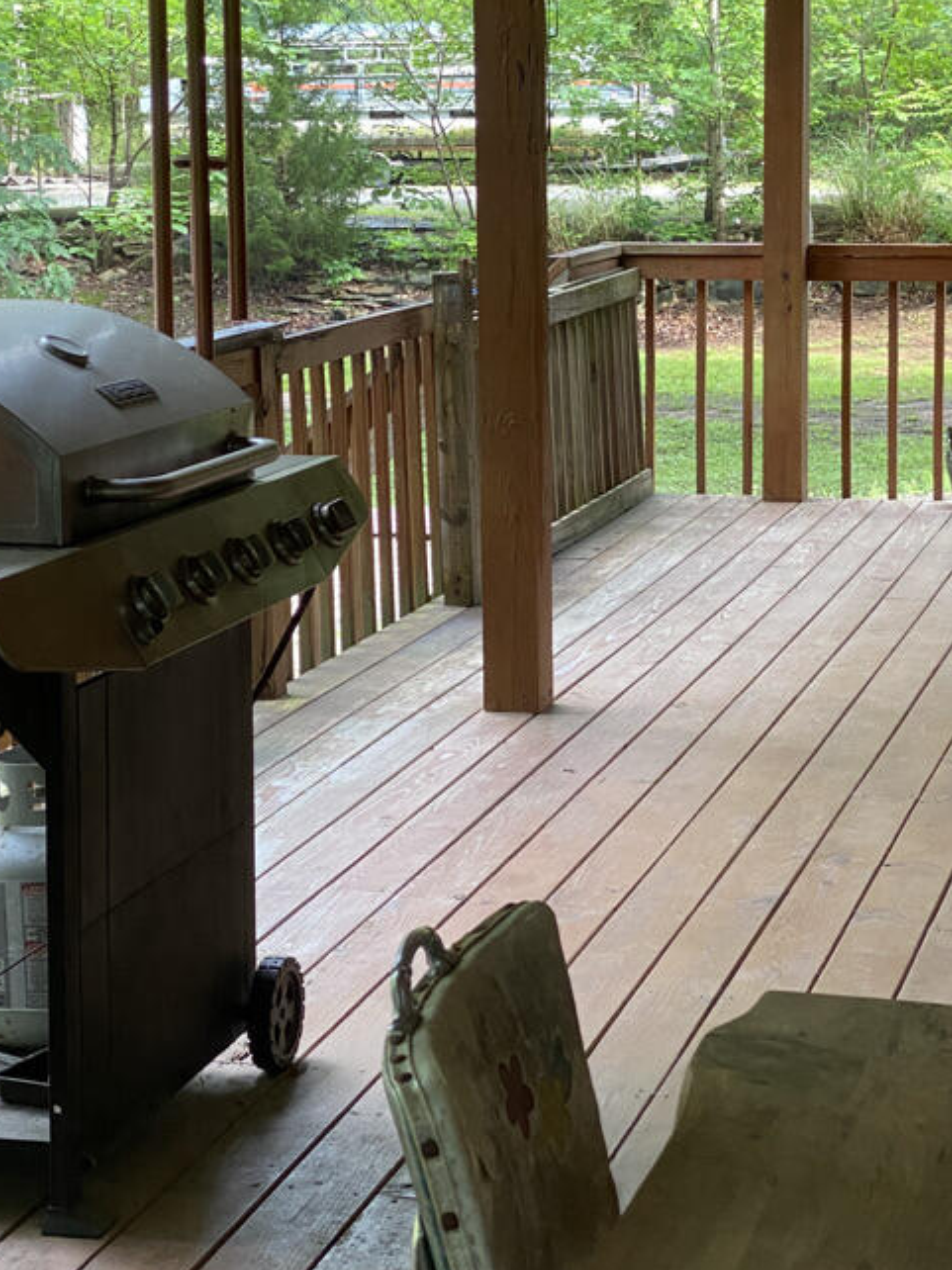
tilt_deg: -6.4
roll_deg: +0.2
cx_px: 558
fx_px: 3046
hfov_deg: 17.8
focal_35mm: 83
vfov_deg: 23.5
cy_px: 423
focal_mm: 6
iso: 125
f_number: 2
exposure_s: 1/121
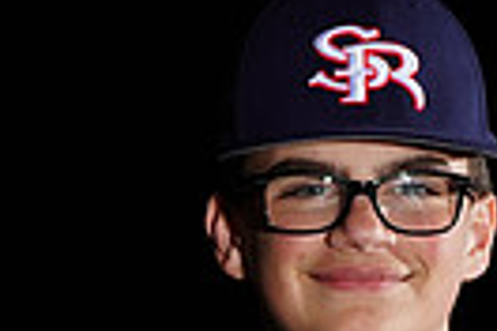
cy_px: 468
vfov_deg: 2.0
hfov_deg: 3.0
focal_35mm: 685
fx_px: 9456
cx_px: 207
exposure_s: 1/125
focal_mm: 156
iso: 400
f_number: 9
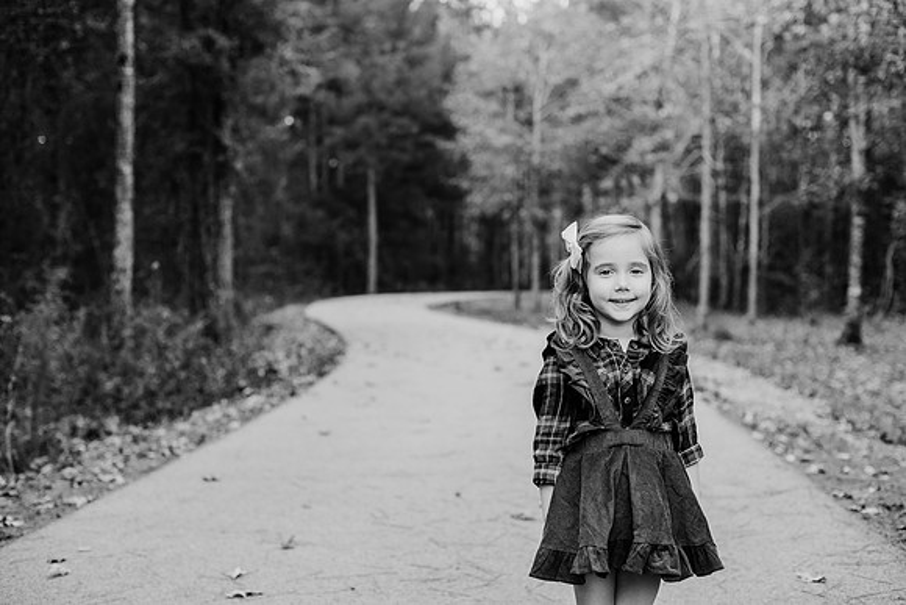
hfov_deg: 39.6
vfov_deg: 27.0
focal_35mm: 50
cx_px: 453
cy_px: 302
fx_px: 1259
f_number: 3.2
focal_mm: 50
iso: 320
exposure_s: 1/640
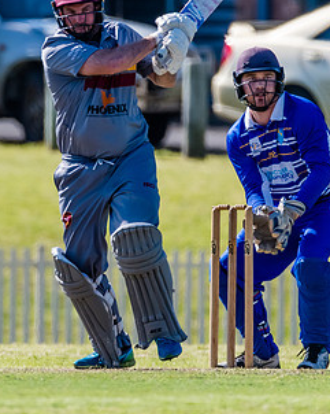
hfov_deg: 1.1
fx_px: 17044
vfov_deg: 1.4
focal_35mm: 1394
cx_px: 23
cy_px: 188
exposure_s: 1/2000
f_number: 6.3
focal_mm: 600
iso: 640
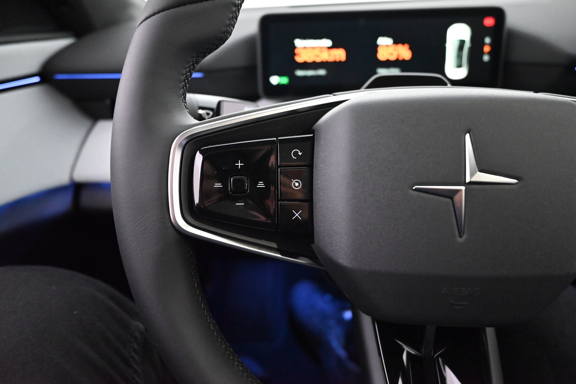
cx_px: 288
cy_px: 192
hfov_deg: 73.7
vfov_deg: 53.1
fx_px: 384
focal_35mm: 24
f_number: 4
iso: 10000
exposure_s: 1/60
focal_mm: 24
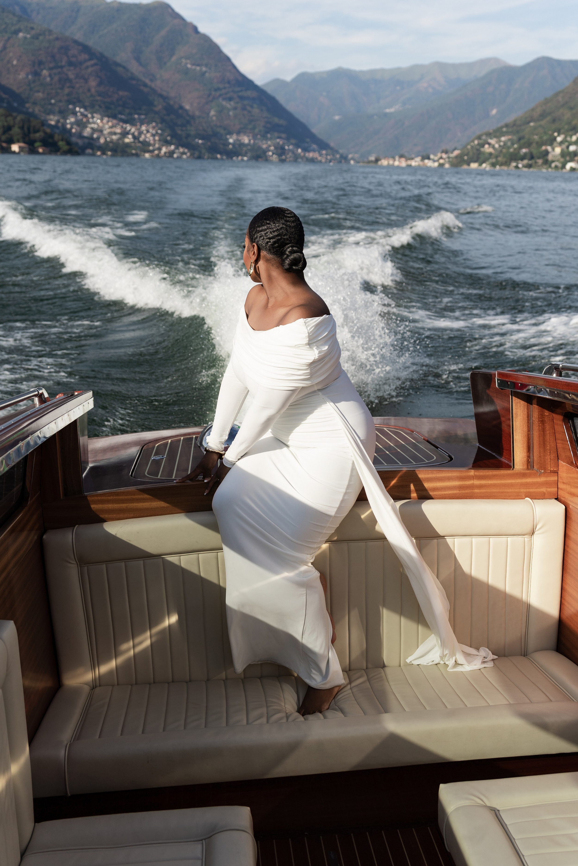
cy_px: 422
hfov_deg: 36.9
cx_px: 285
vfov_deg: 53.1
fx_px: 867
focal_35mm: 36
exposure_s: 1/1250
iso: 100
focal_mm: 35
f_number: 4.5
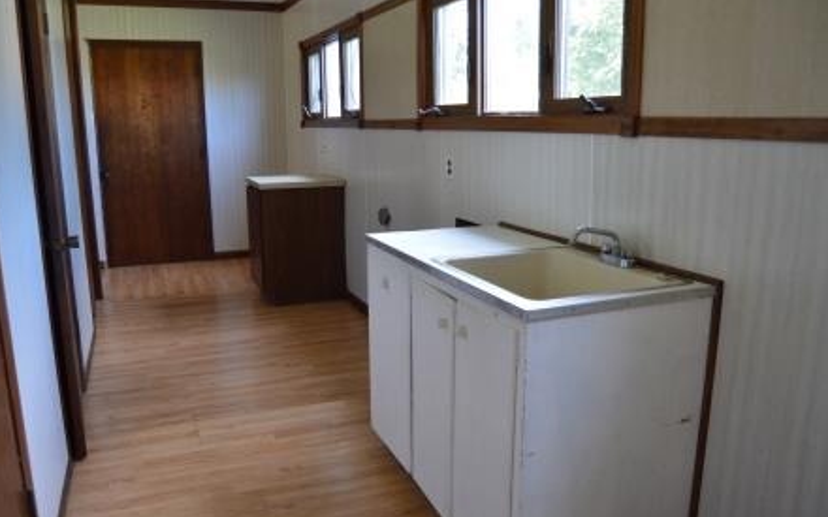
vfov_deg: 44.5
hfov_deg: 66.5
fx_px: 632
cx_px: 410
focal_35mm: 28
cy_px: 263
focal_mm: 18
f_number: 3.5
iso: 560
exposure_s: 1/60
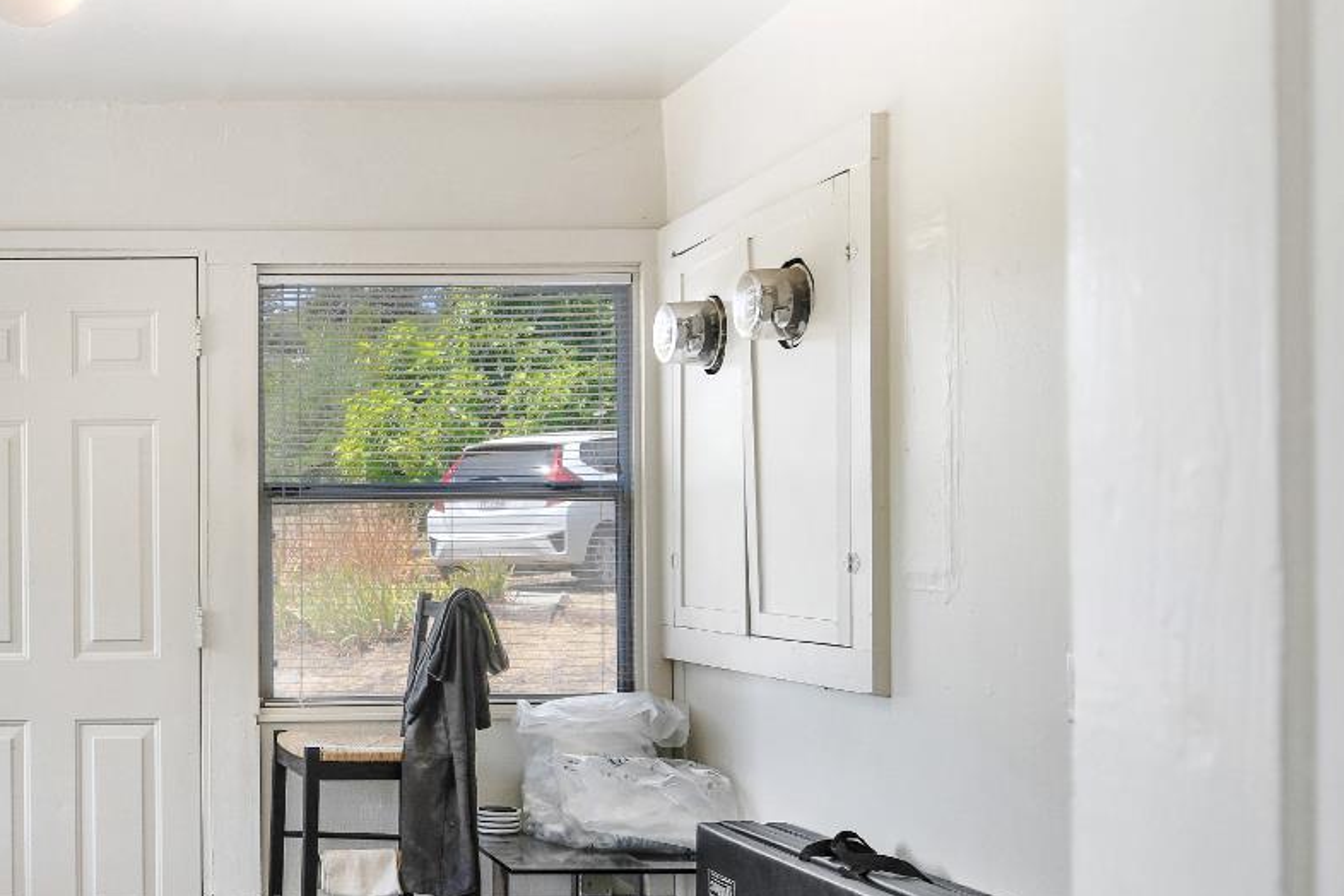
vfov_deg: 31.8
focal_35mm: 42
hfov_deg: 42.1
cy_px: 554
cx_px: 103
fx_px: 1568
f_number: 4
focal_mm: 15
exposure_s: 1/60
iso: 100
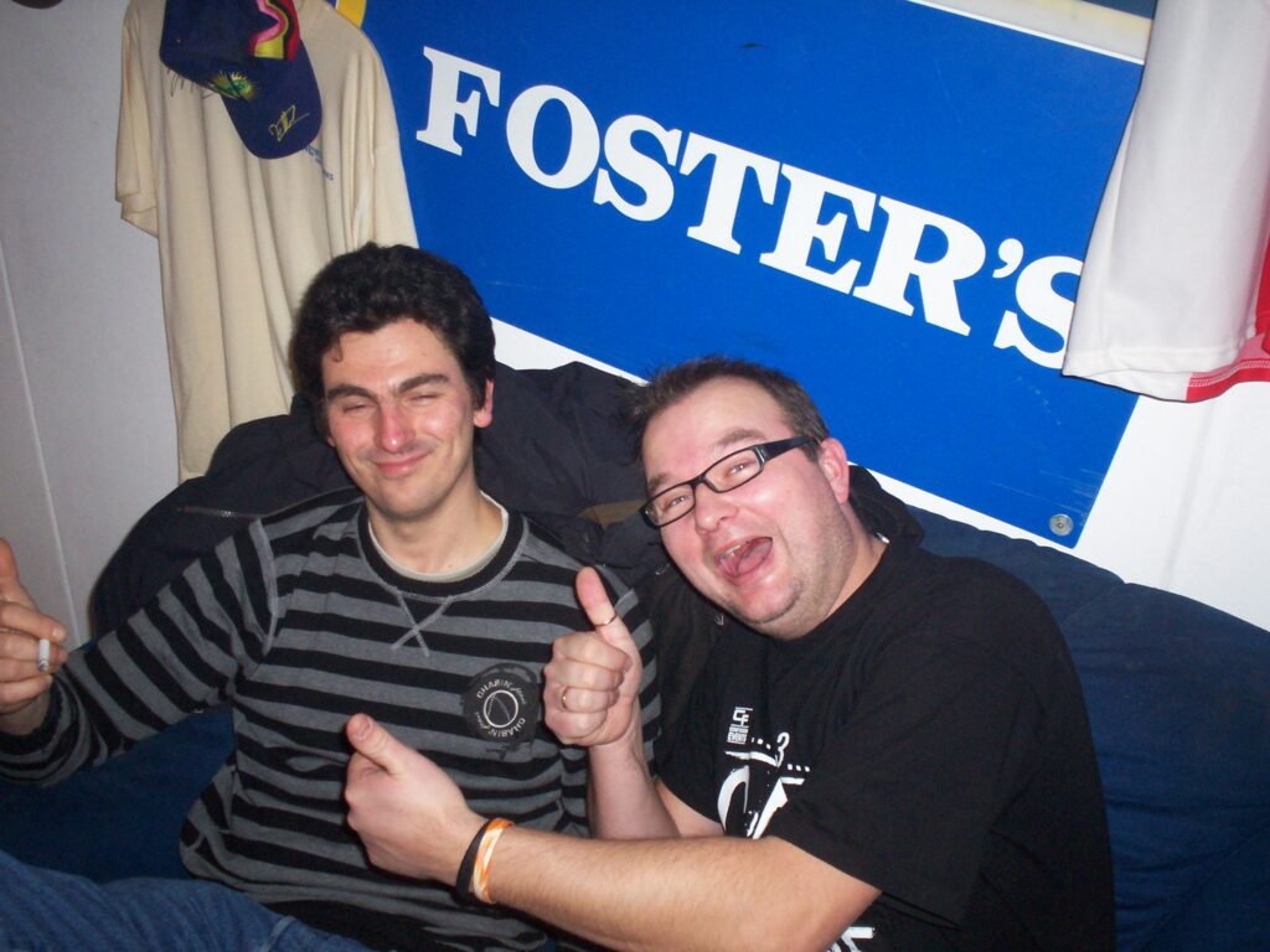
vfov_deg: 39.7
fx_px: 1321
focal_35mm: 36
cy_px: 476
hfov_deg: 51.4
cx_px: 635
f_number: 4.5
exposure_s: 1/64
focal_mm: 5.9
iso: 140
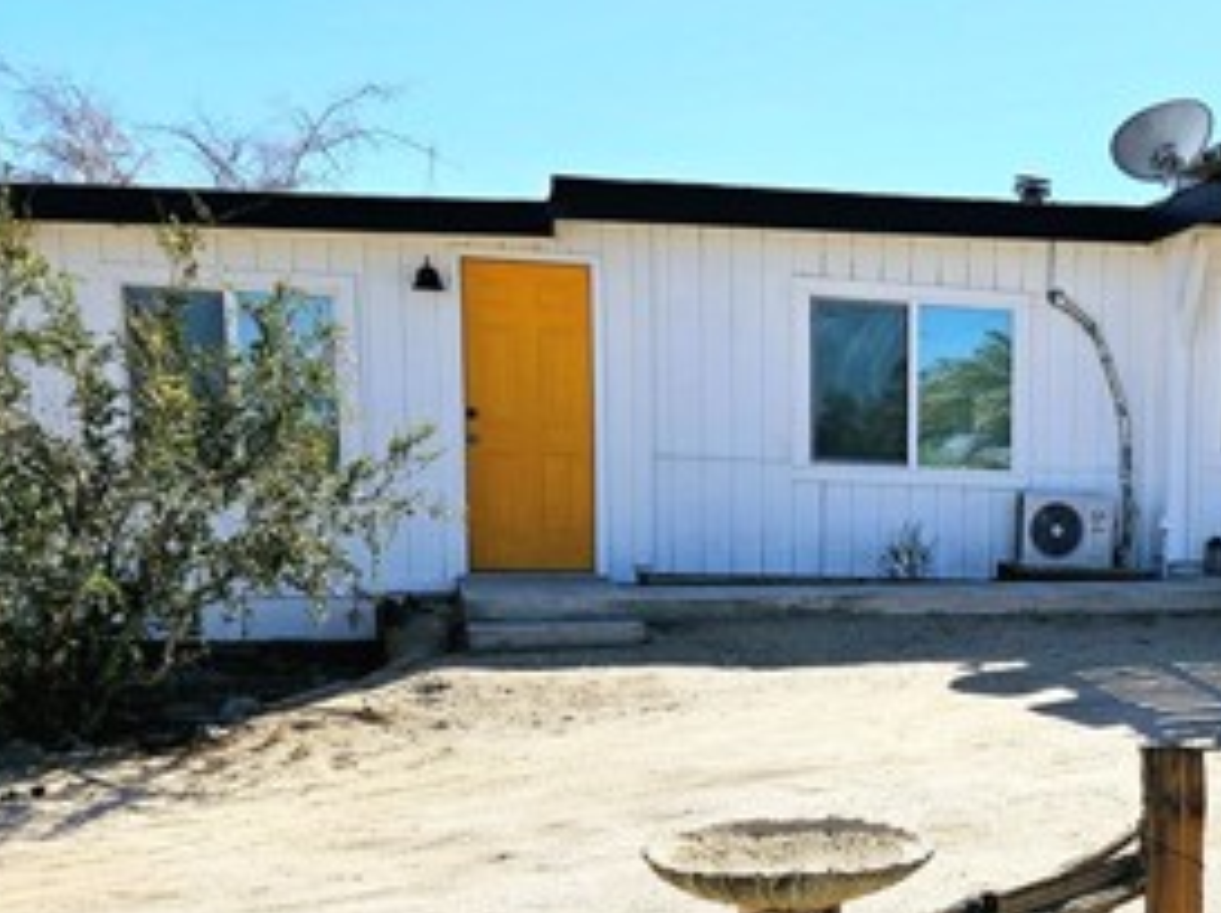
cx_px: 1221
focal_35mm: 54
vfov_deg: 26.6
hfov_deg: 32.7
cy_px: 685
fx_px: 1902
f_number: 1.8
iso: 25
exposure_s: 1/5000
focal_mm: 5.4
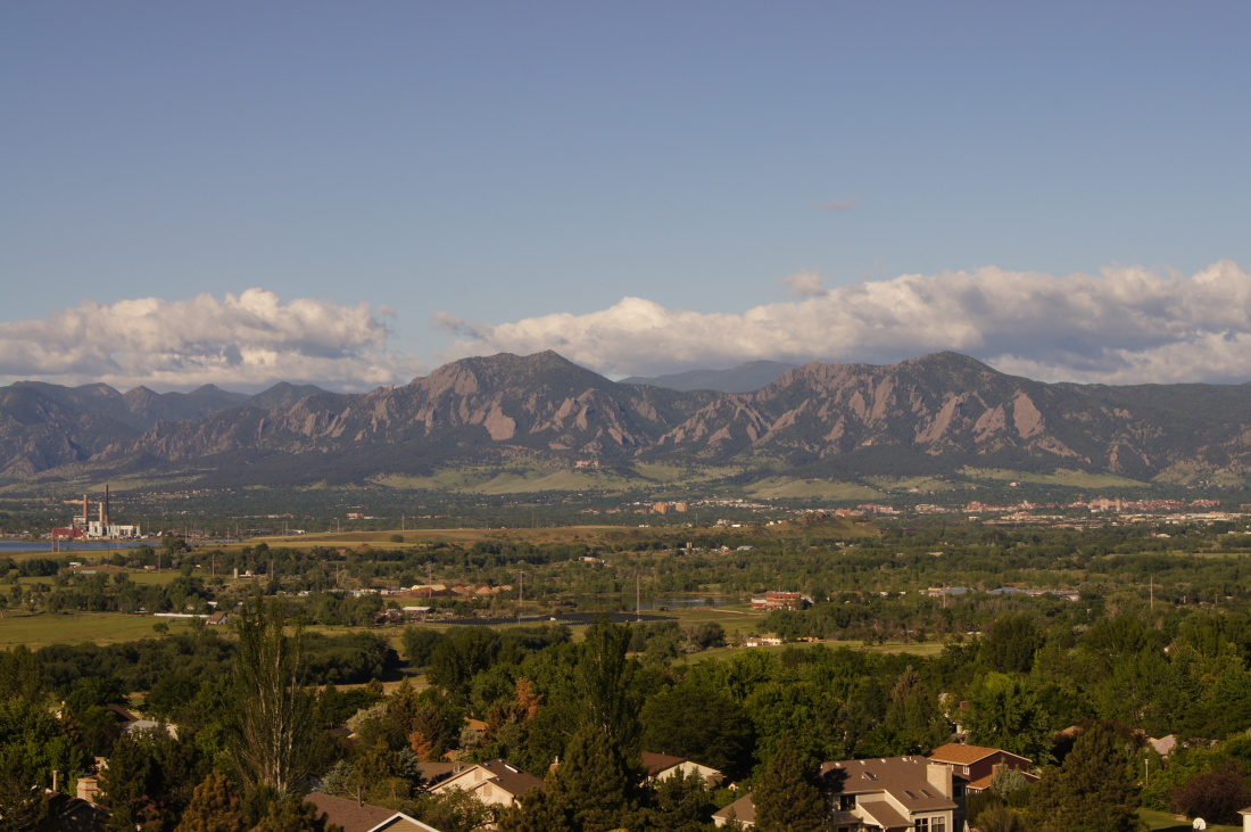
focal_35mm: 82
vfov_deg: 16.5
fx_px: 2864
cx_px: 626
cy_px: 416
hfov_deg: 24.6
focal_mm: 55
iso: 100
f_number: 16
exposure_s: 1/125
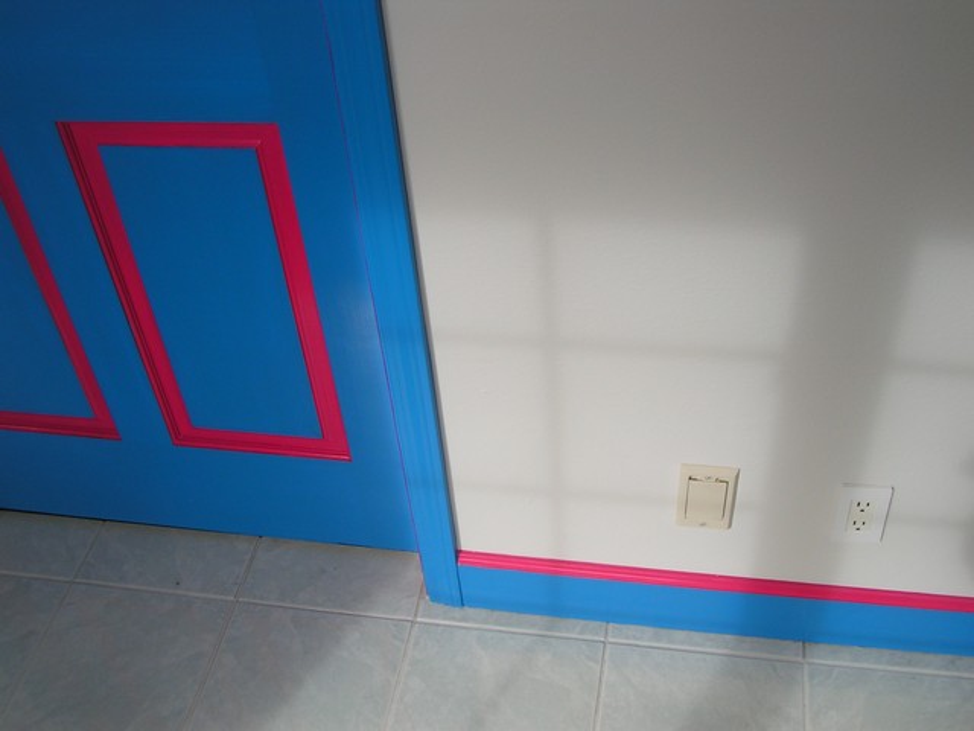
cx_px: 487
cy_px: 366
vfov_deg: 37.7
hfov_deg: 49.0
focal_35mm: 38
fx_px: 1069
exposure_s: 1/100
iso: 50
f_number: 5.6
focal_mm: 5.8
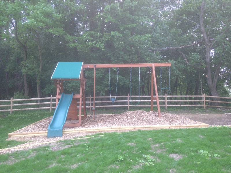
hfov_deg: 55.4
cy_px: 86
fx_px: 220
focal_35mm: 33
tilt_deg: +2.7
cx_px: 116
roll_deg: -0.9
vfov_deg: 42.9
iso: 50
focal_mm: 4.12
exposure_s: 1/120
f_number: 2.4
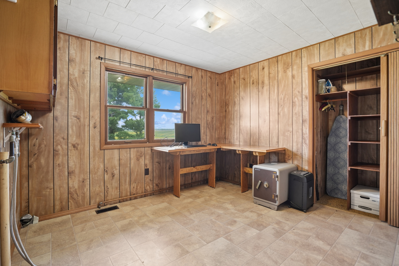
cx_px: 200
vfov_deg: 73.7
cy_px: 133
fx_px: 177
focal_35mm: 16
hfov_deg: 96.7
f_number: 4
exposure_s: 1/30
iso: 400
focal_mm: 16
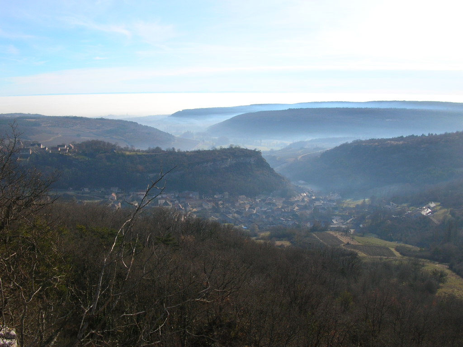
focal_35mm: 35
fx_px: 468
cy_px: 174
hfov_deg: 52.6
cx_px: 232
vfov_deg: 40.7
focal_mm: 5.8
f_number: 5.6
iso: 50
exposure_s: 1/275
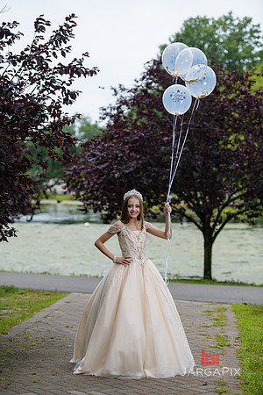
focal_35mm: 86
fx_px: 942
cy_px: 198
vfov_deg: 23.6
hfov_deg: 15.9
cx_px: 132
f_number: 3.2
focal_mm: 86
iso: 100
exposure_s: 1/2000
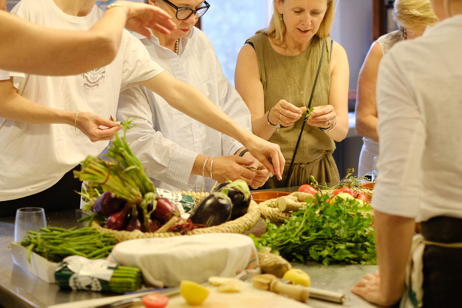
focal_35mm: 87
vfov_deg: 15.7
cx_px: 201
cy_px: 91
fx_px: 1116
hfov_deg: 23.4
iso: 400
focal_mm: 35
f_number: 1.8
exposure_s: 1/125
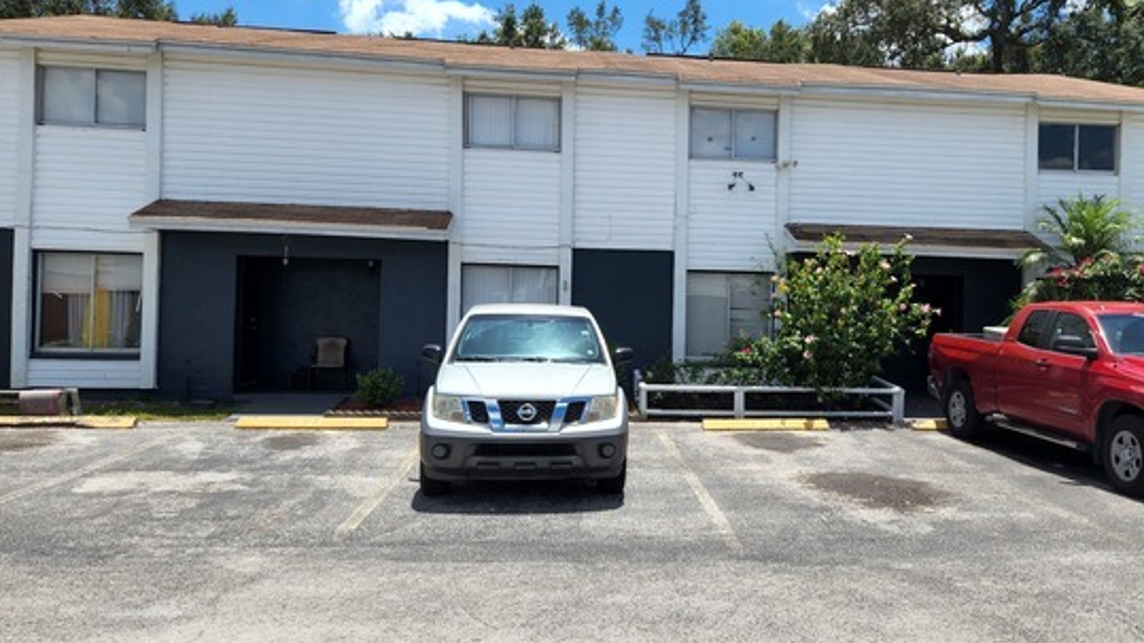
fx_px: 940
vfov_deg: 37.8
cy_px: 310
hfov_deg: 62.3
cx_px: 659
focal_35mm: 31
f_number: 1.8
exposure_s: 1/1318
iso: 20
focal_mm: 5.4
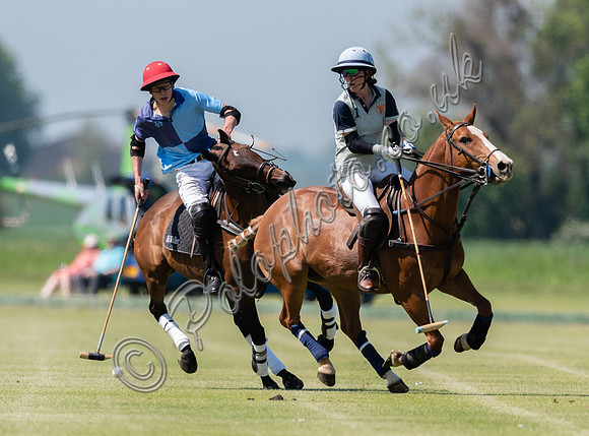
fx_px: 15475
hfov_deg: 2.2
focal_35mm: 914
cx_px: 198
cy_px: 268
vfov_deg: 1.6
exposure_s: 1/4000
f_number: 4
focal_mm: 500
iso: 400
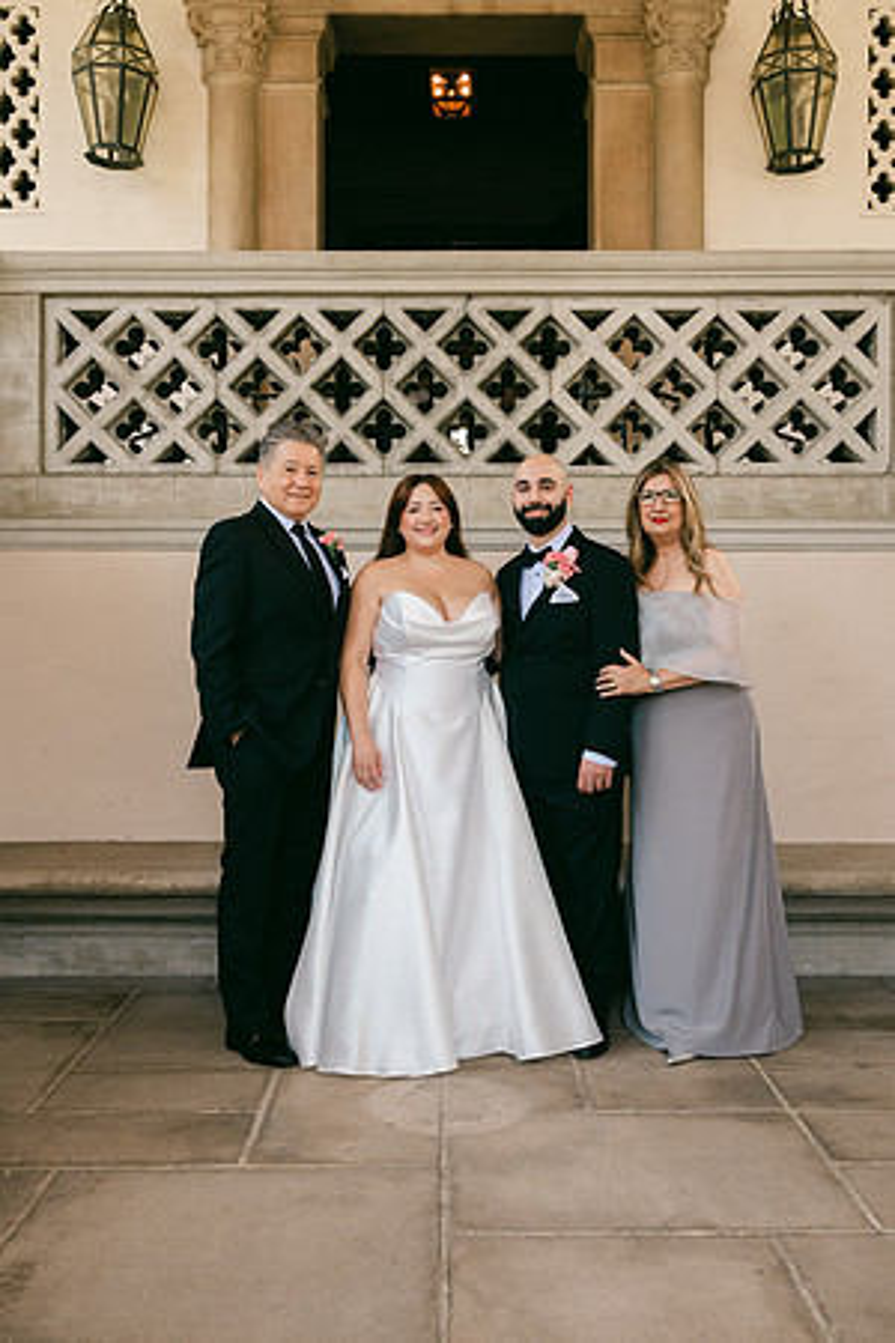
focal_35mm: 35
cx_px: 448
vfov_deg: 54.4
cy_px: 672
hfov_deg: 37.9
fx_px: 1305
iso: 160
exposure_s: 1/320
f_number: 3.2
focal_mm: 35
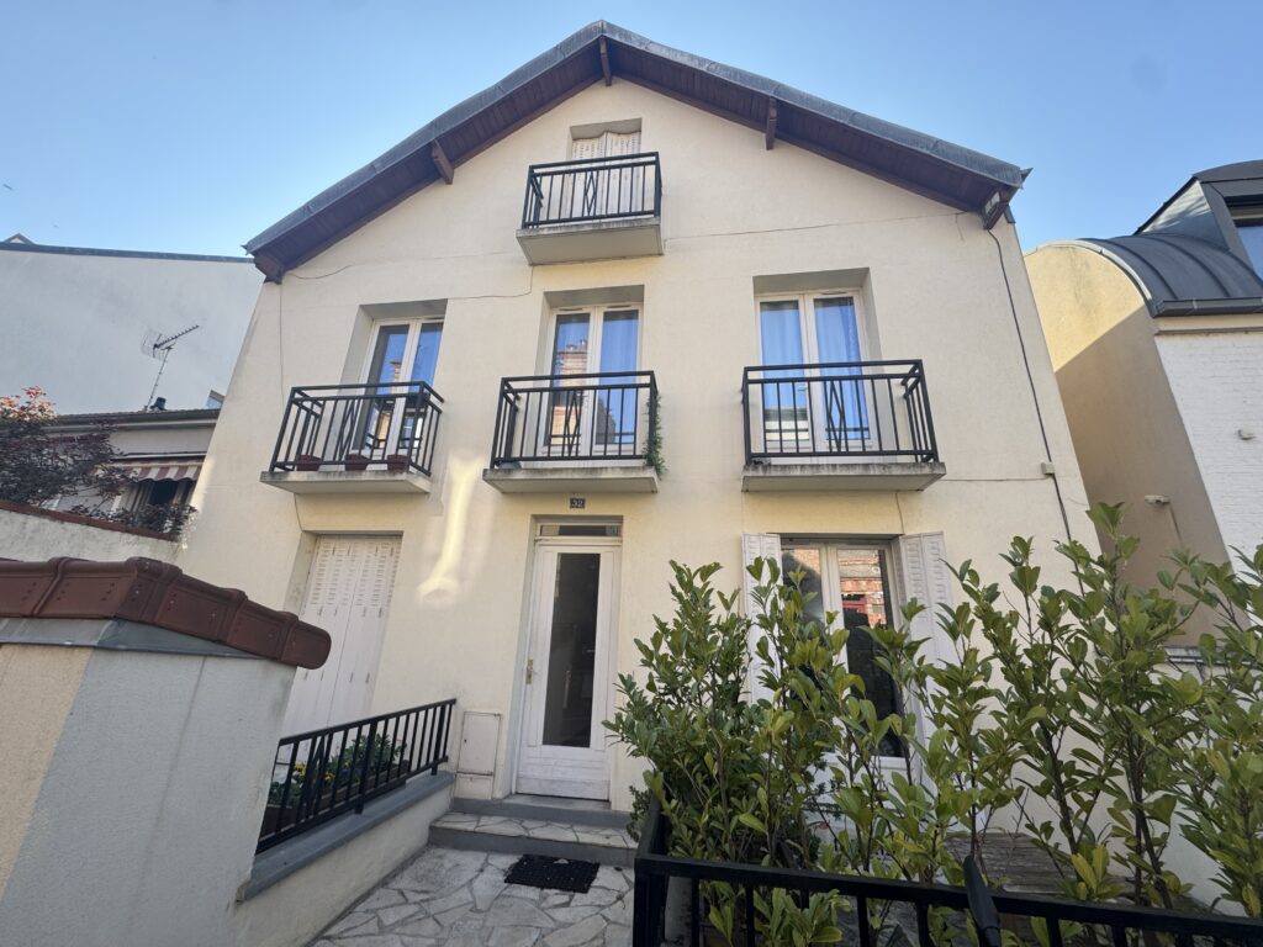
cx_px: 632
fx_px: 511
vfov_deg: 85.7
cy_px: 474
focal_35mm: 14
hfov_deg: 102.1
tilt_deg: +18.9
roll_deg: -0.8
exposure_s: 1/544
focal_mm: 2.22
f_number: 2.2
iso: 40
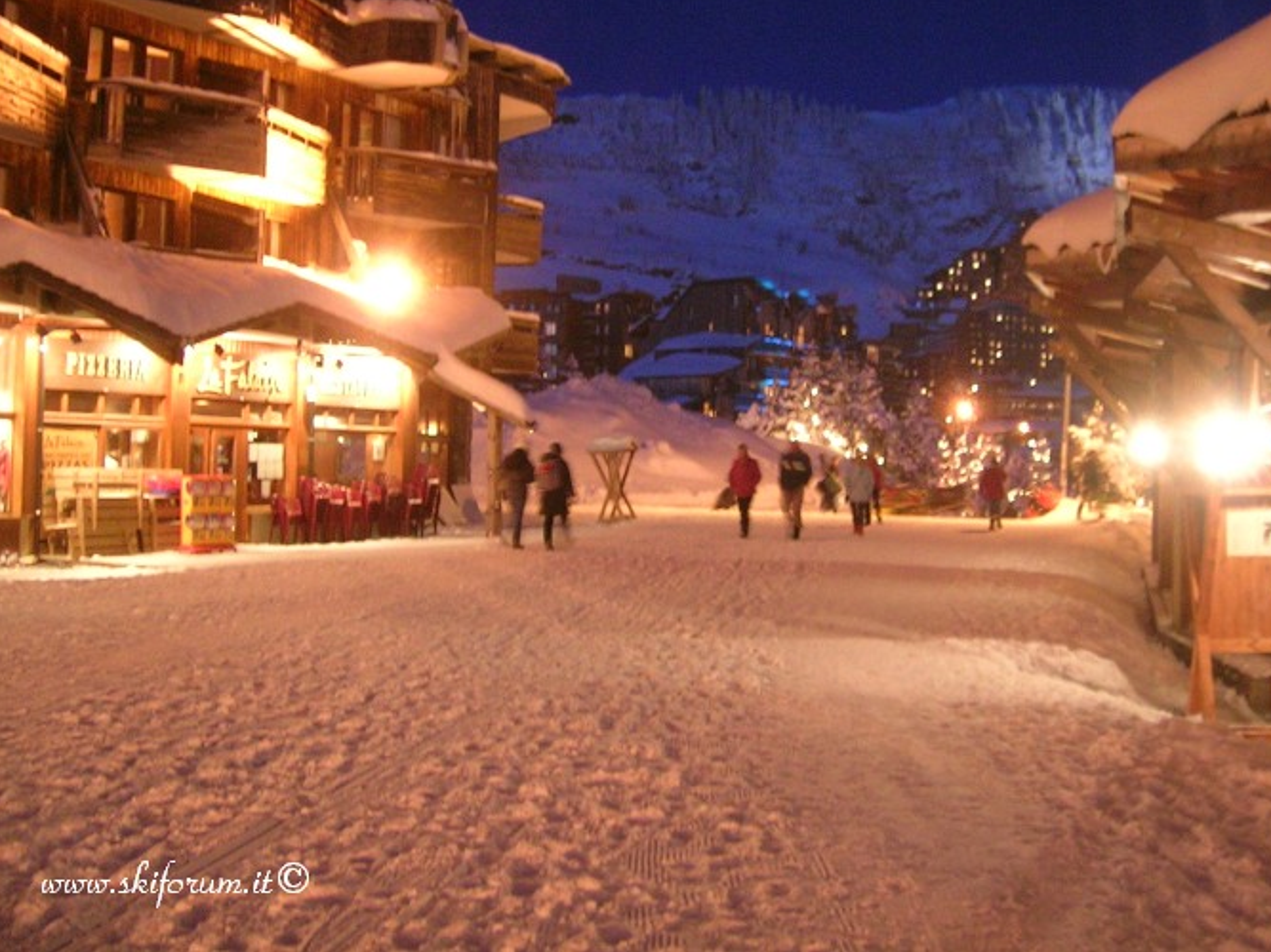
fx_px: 1542
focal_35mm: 42
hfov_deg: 44.7
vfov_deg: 34.2
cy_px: 383
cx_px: 716
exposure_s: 1/3.5
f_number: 2.8
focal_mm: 5.4
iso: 166
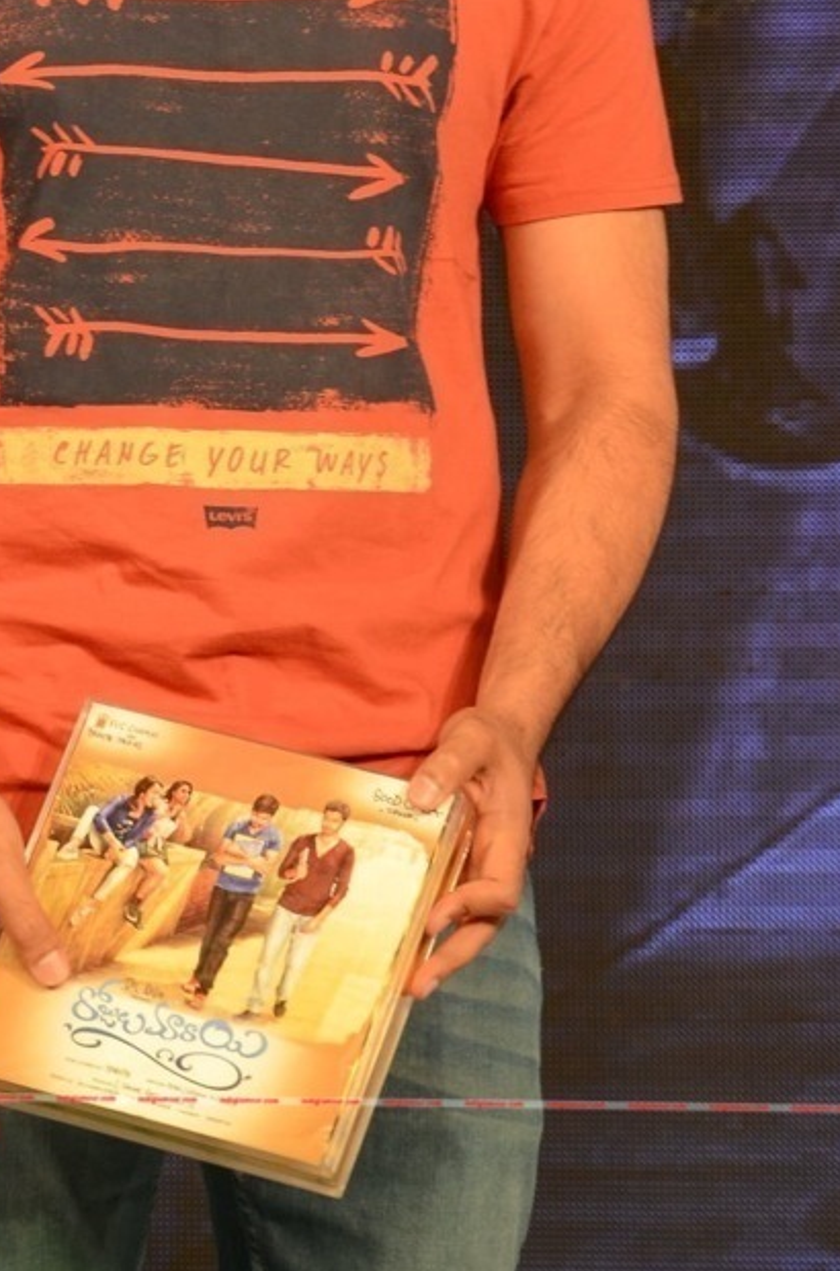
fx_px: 9462
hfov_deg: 5.1
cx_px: 166
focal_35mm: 269
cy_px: 232
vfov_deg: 7.7
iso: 1000
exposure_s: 1/125
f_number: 7.1
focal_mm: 105
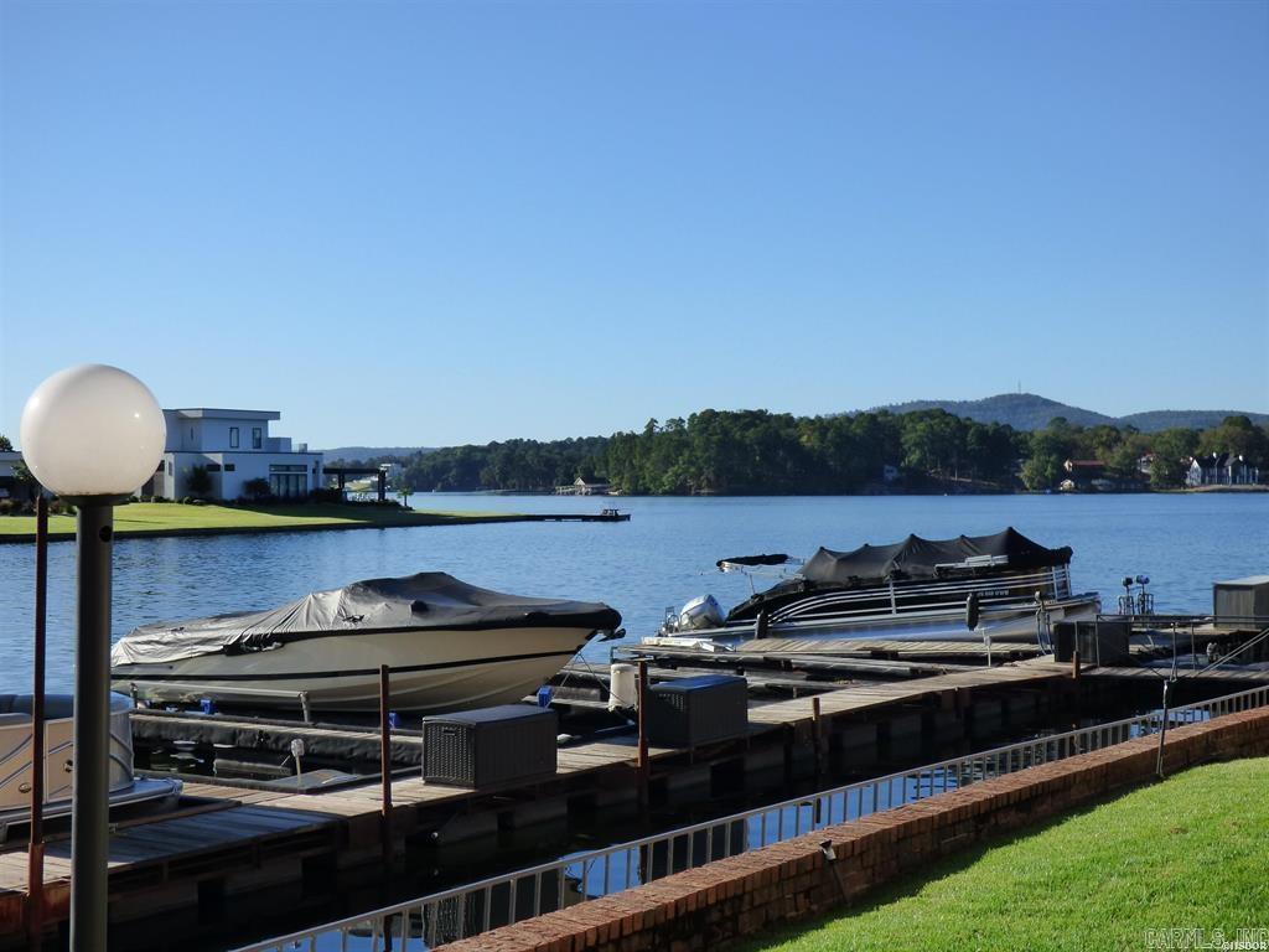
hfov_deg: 34.9
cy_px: 476
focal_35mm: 55
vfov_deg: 26.6
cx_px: 634
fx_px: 2016
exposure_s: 1/800
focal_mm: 9.51
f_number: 5
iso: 200
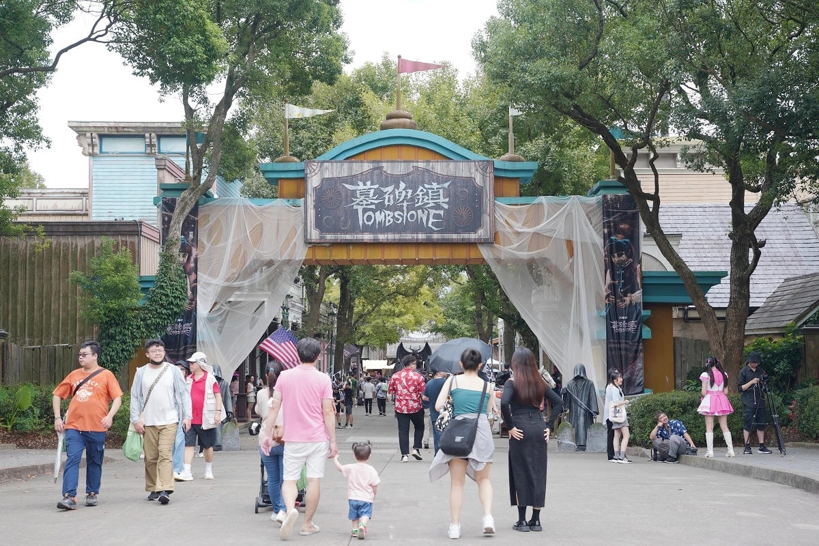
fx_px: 1228
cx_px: 410
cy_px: 273
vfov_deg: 25.1
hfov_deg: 36.9
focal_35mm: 54
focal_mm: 54
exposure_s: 1/80
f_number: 4.5
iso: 100
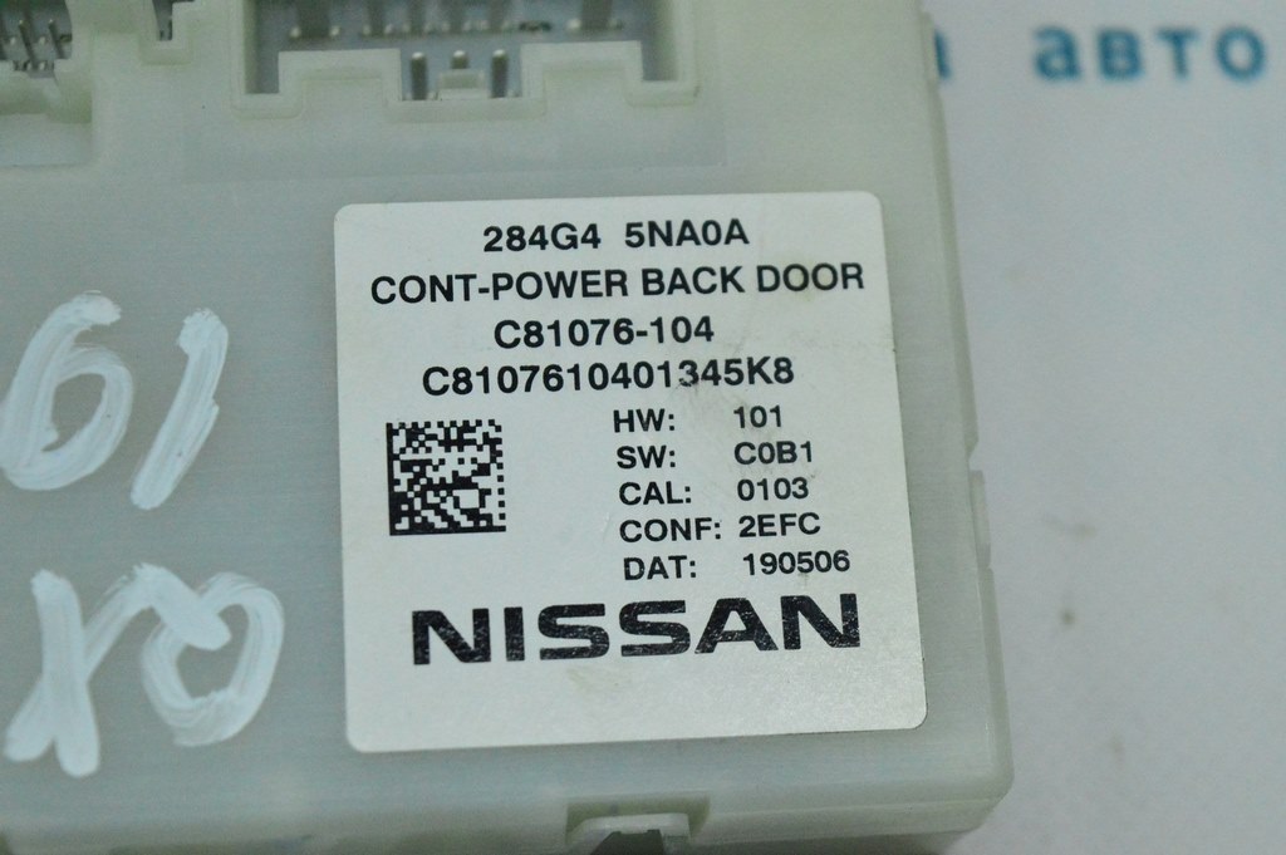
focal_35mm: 78
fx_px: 2784
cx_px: 643
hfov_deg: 26.0
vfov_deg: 17.5
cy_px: 428
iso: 6400
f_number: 6.3
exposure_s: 1/800
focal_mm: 52
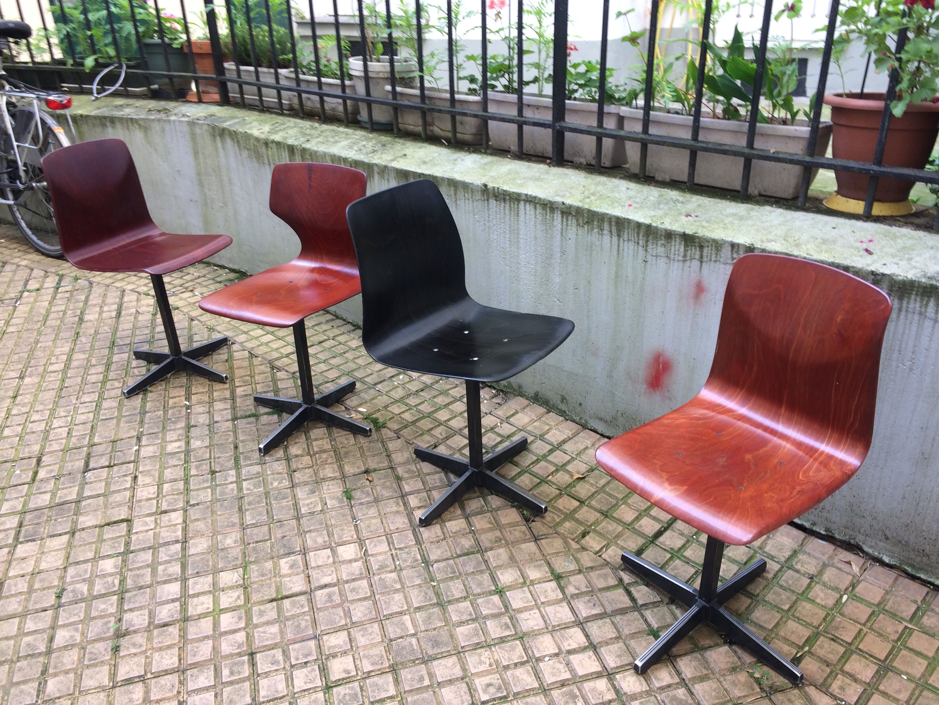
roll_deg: +2.3
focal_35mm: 29
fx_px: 787
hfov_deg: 61.7
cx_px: 470
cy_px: 352
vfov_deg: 48.2
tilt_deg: -28.3
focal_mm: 4.15
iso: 40
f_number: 2.2
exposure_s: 1/50
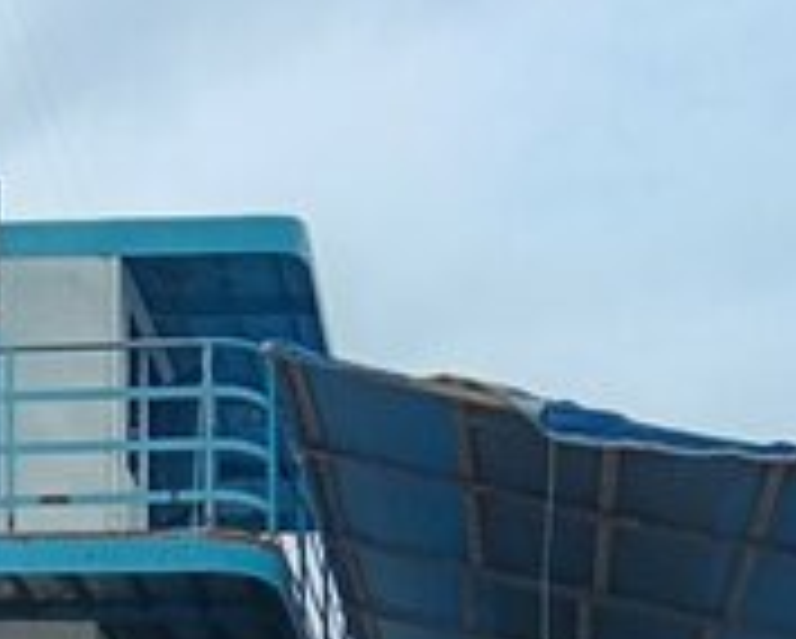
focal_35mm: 113
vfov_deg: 12.4
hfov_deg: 16.6
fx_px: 2665
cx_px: 9
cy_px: 1192
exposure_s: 1/567
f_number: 1.9
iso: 100
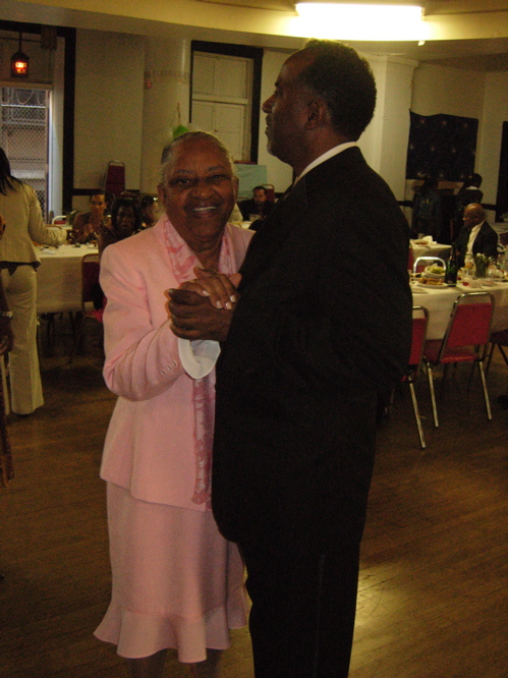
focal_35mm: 41
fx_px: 803
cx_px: 254
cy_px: 339
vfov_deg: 45.8
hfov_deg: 35.1
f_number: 2.9
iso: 400
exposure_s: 1/57
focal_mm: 8.5
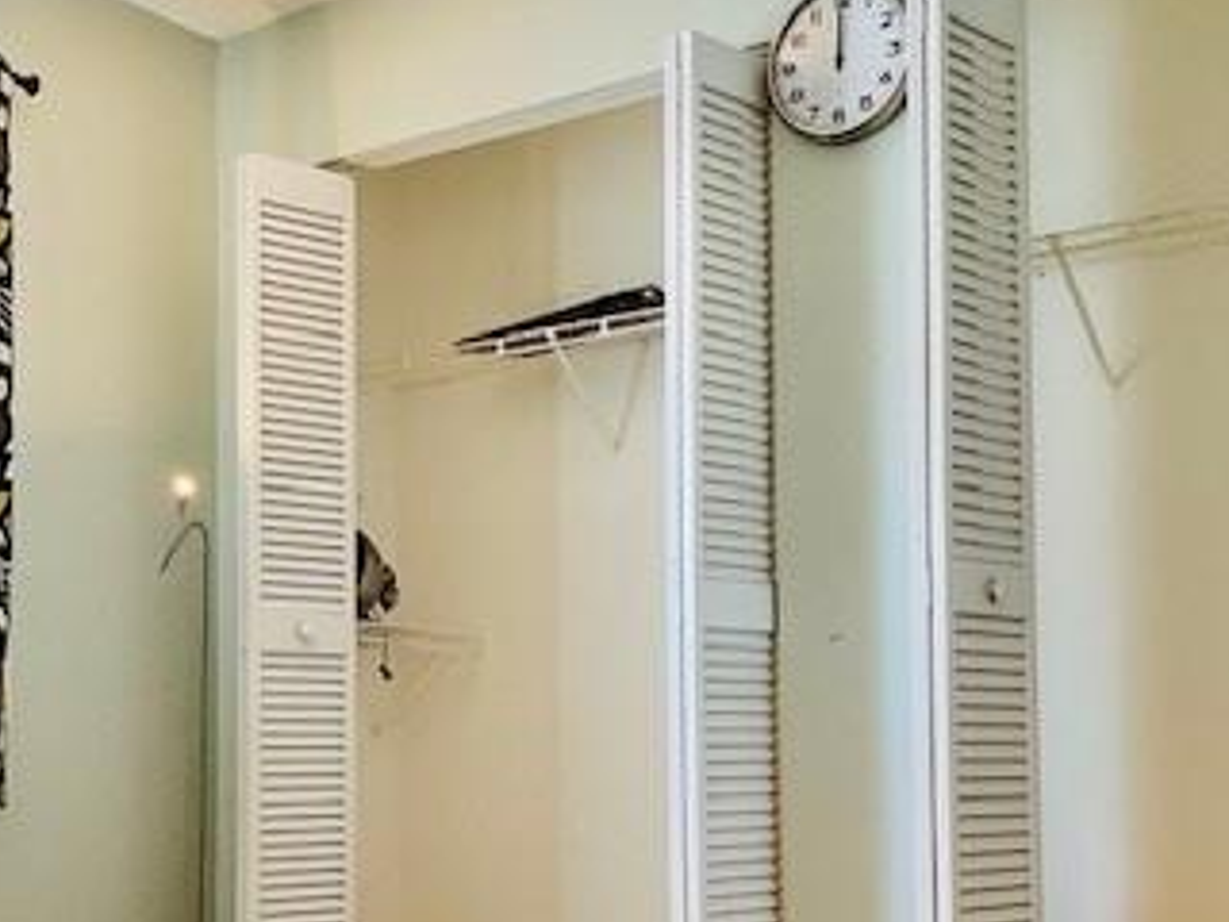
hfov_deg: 36.3
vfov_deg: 27.8
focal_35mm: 52
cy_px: 645
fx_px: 1846
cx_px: 369
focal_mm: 4.25
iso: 320
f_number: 1.8
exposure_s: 1/60
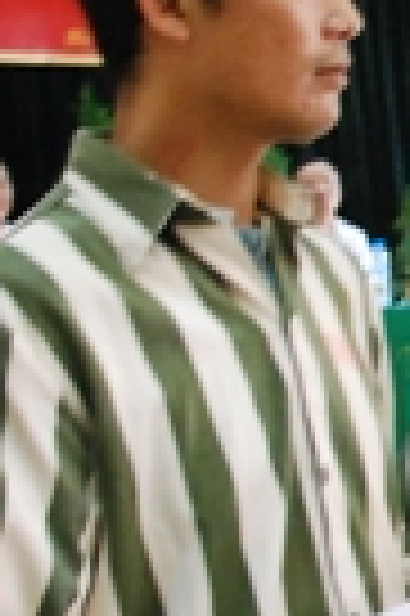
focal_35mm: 89
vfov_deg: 22.7
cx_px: 730
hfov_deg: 13.7
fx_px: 1524
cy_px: 454
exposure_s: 1/25
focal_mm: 18
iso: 1600
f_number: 3.5
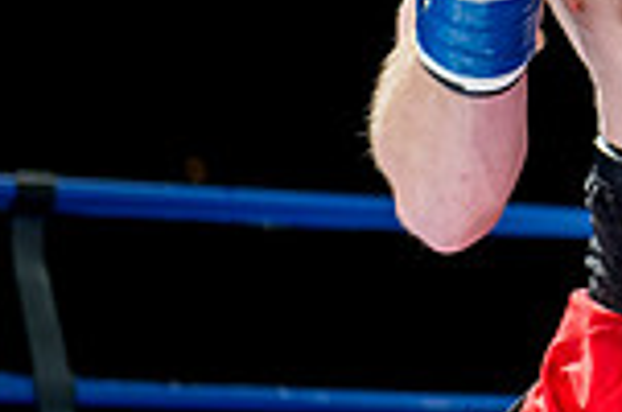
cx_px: 1129
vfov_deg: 5.1
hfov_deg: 7.4
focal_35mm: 269
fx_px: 4638
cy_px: -124
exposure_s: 1/640
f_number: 4
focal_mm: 70
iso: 1600
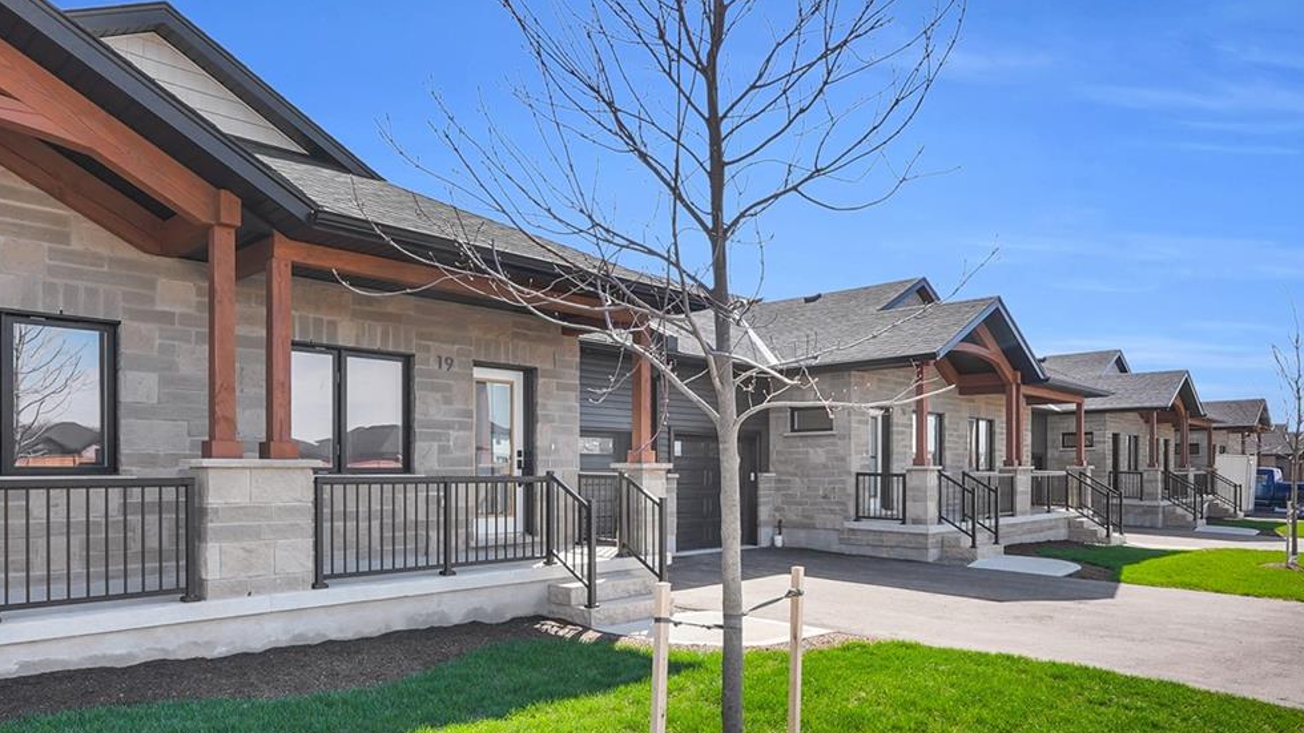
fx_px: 795
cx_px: 648
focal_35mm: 23
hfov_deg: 78.7
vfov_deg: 49.5
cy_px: 355
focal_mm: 14.1
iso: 250
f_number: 9
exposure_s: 1/400
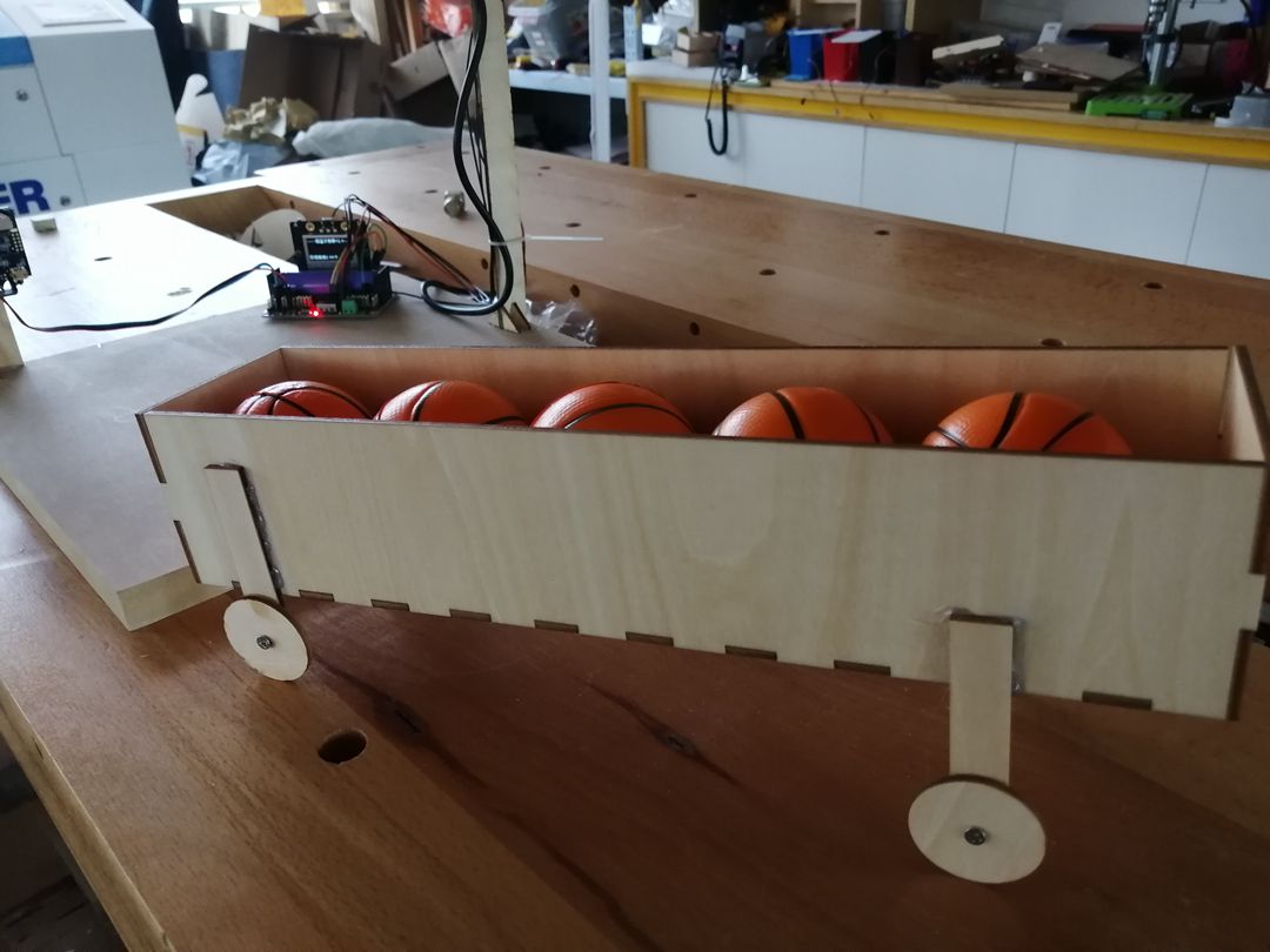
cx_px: 635
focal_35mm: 27
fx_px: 991
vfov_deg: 51.4
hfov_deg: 65.3
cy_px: 476
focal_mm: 3.88
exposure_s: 1/30
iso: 320
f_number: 1.8
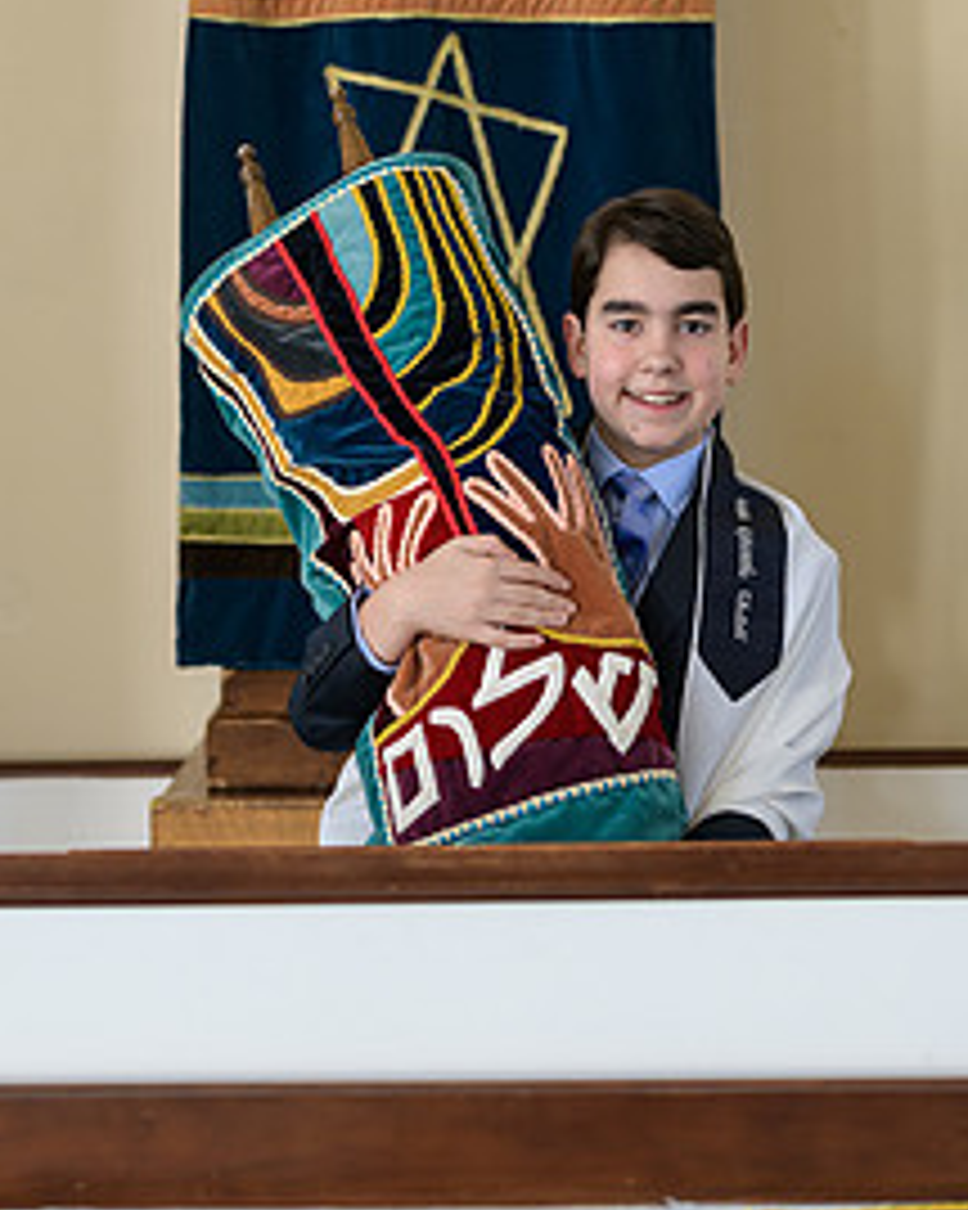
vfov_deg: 17.5
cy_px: 571
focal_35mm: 110
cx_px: 455
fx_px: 3941
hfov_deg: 14.0
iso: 400
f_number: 3.2
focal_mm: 70
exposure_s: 1/125
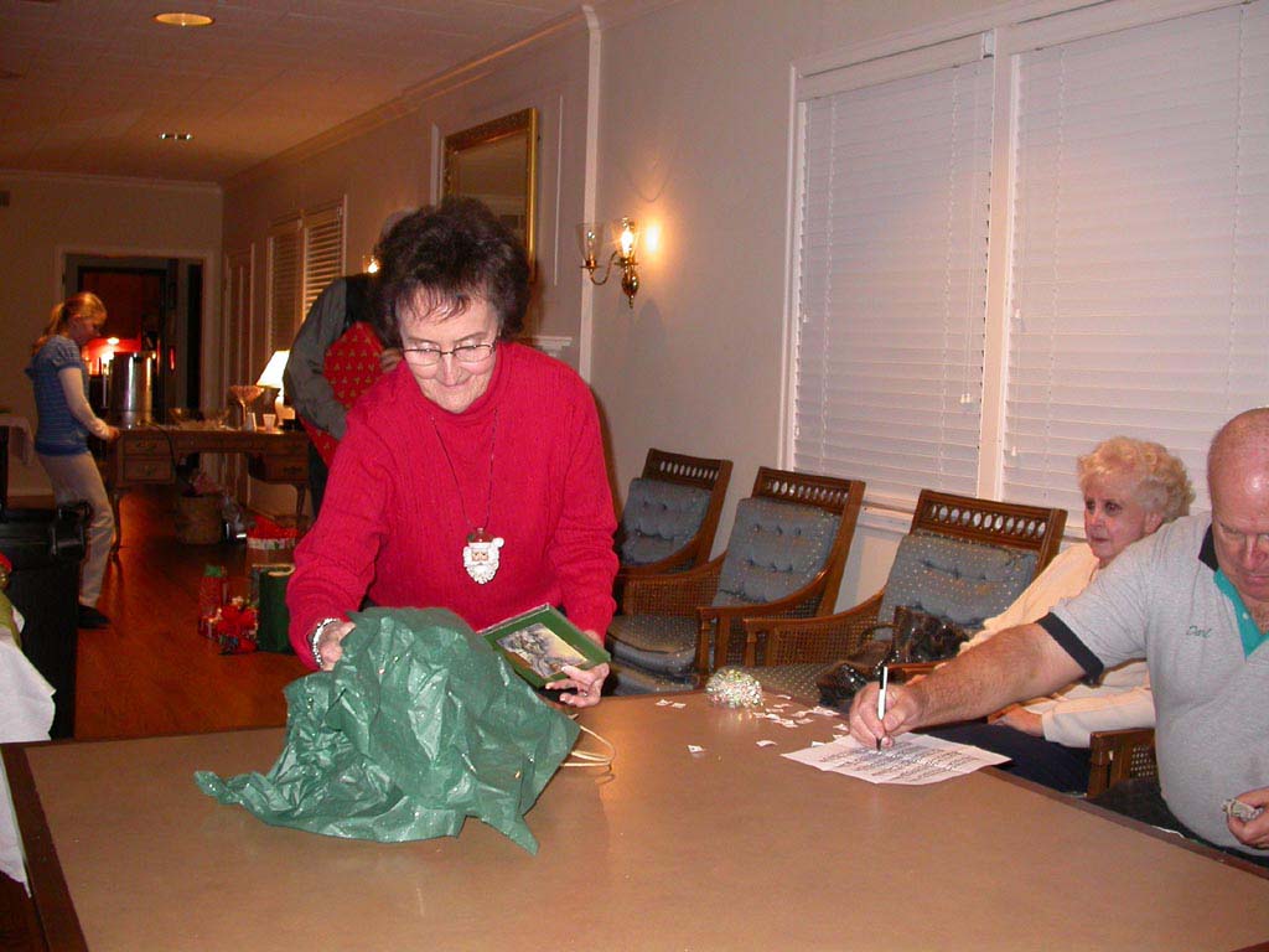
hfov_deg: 49.0
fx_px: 1393
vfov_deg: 37.7
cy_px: 476
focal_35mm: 38
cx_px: 634
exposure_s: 1/60
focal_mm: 7.85
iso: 200
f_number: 2.6
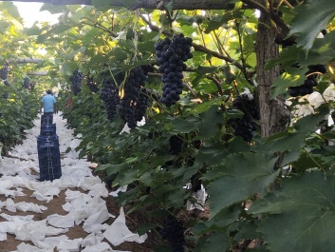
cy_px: 140
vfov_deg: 21.6
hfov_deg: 27.5
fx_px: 658
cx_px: 30
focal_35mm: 68
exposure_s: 1/100
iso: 125
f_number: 1.8
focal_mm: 3.95
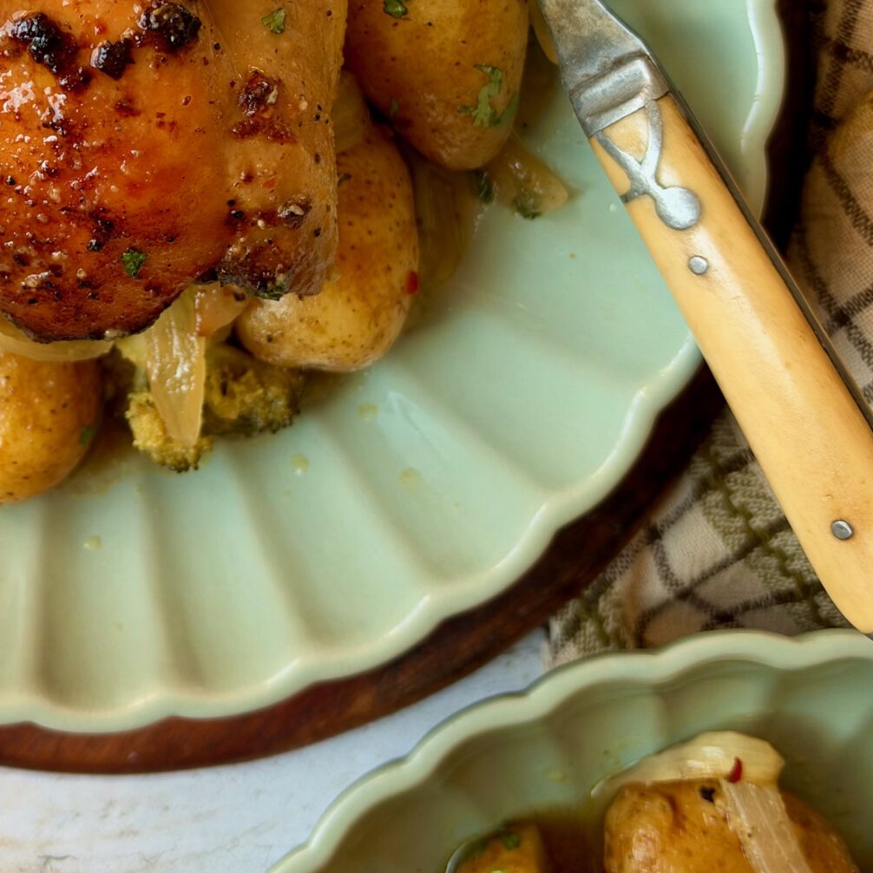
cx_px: 104
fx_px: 1541
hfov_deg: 30.4
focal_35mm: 54
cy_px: 79
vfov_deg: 30.2
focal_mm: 6.93
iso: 100
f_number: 1.8
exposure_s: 1/121
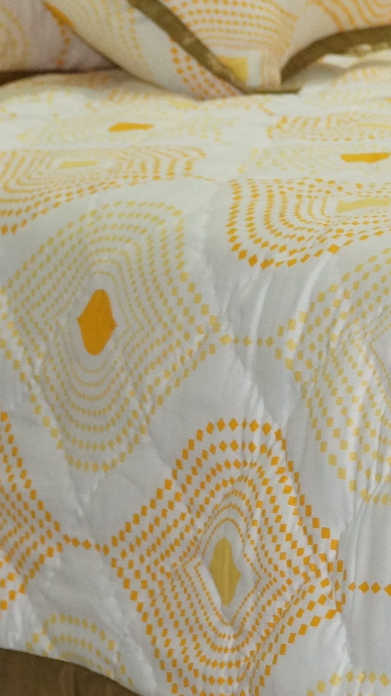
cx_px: 681
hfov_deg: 8.2
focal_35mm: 144
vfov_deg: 14.9
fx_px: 2654
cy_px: 377
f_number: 5
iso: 1600
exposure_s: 1/100
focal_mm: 30
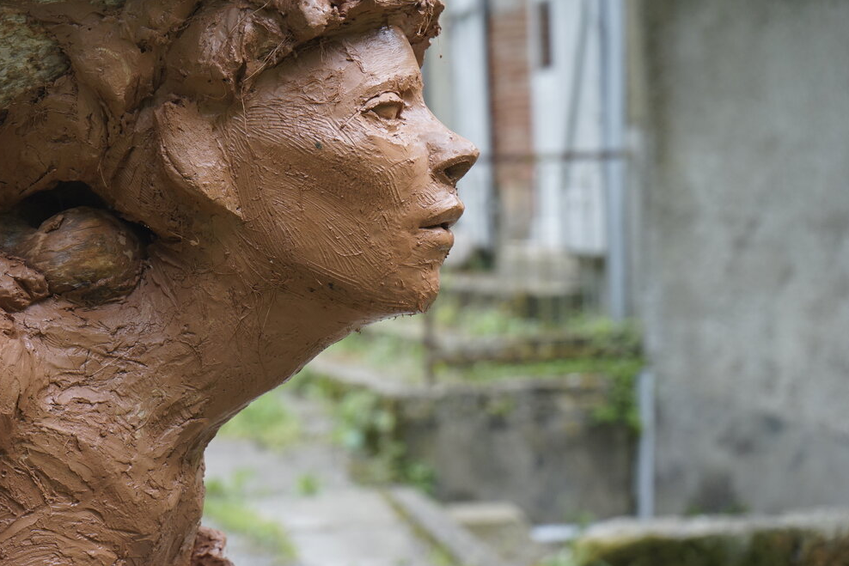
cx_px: 339
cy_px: 259
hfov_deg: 23.9
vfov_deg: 16.1
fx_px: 2005
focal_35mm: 85
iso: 640
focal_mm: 70
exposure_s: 1/160
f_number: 5.6
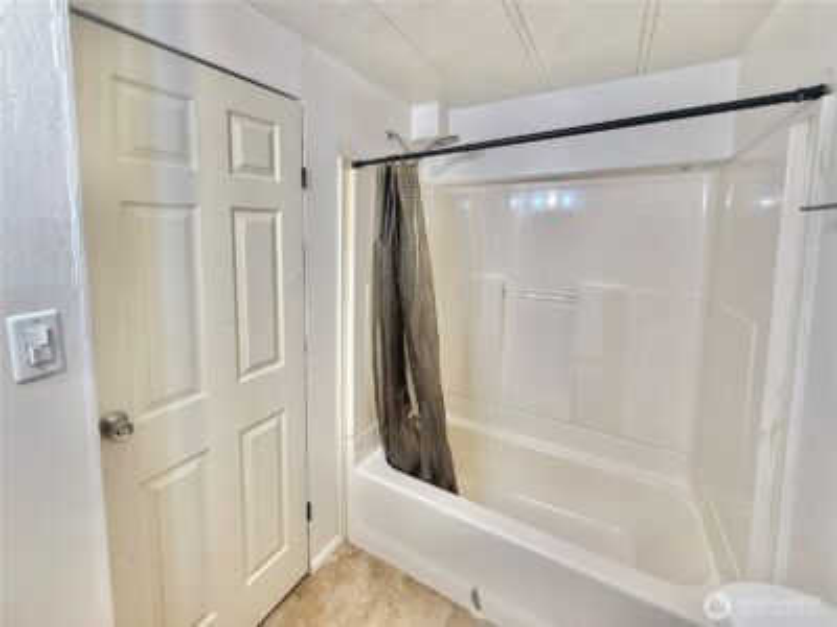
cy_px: 314
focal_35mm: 14
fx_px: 339
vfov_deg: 85.7
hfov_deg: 102.1
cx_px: 418
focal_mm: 2.22
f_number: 2.2
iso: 125
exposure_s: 1/99
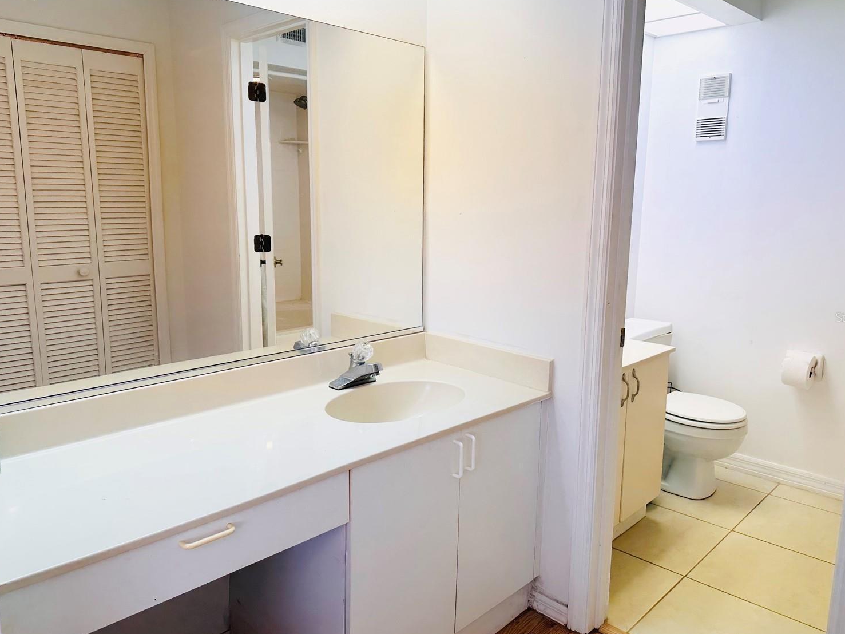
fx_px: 635
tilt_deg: -10.8
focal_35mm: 26
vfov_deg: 53.1
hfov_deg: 67.3
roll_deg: -0.6
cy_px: 317
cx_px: 432
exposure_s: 1/120
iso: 80
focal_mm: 6.86
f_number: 1.78
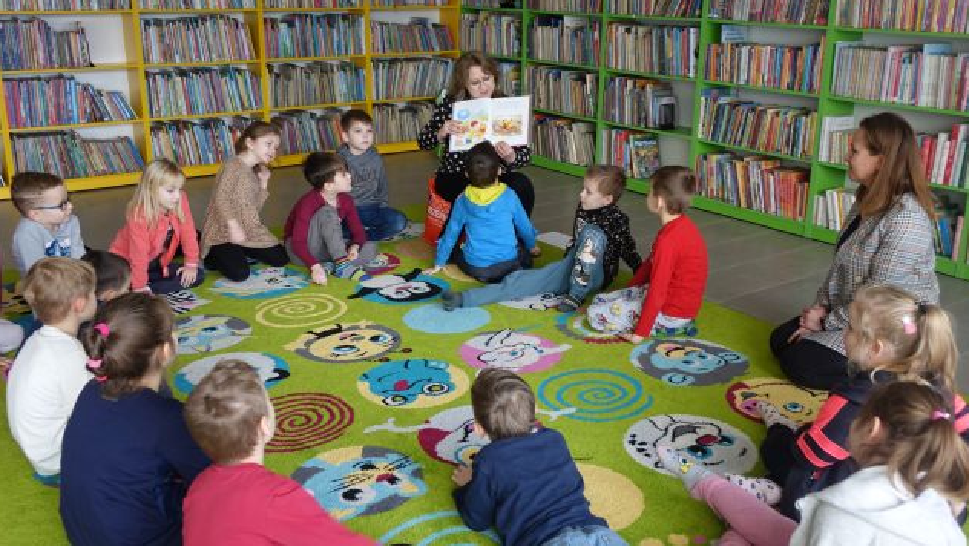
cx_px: 486
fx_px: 900
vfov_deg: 33.7
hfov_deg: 56.6
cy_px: 237
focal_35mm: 35
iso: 200
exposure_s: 1/40
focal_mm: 12.03
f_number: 2.8
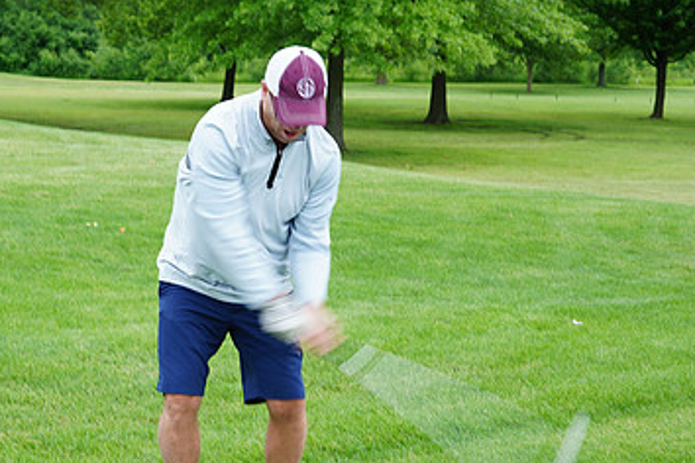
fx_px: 1390
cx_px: 179
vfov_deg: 18.7
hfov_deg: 27.7
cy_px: 378
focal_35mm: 72
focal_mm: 44
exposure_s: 1/100
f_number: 5.6
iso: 125
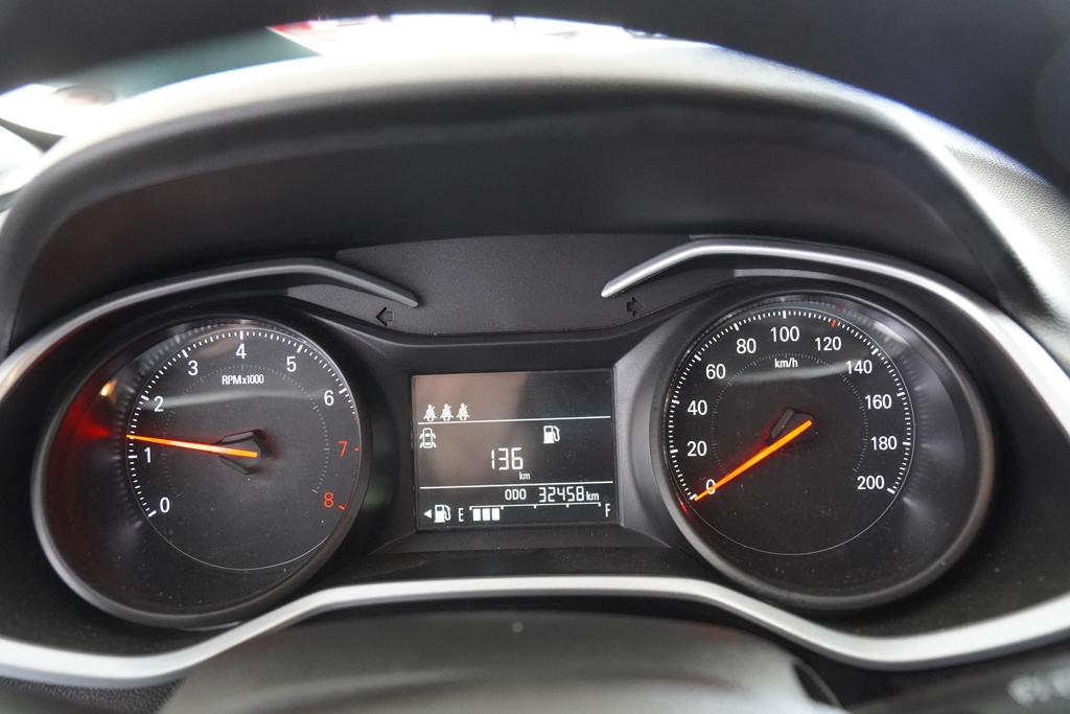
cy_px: 357
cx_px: 535
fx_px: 1115
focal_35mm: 38
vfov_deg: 35.5
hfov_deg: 51.3
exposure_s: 1/160
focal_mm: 25
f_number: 4
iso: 4000
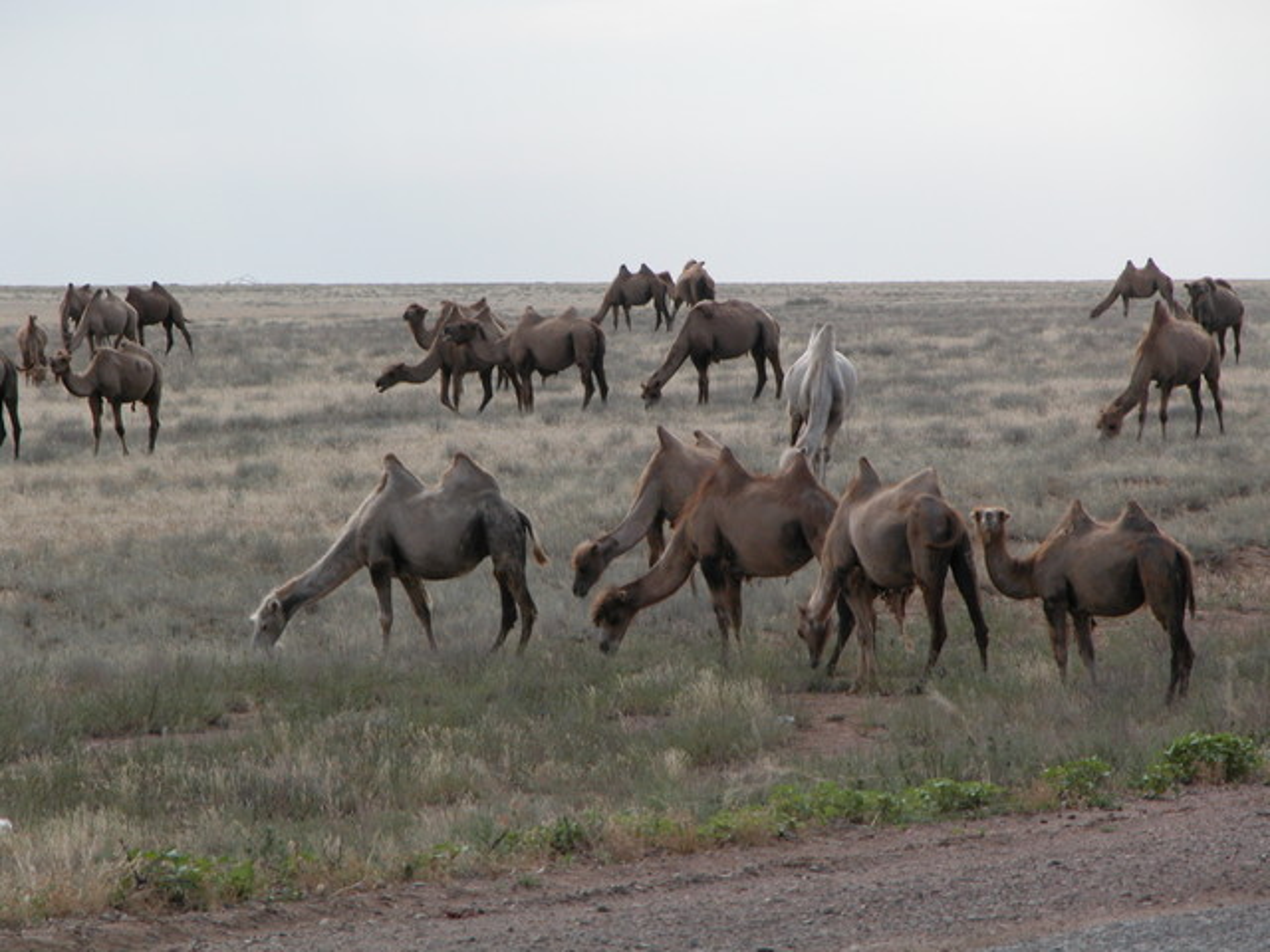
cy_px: 476
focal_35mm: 280
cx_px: 635
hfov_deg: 7.1
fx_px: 10273
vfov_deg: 5.3
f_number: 5.9
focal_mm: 71.2
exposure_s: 1/367
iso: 100
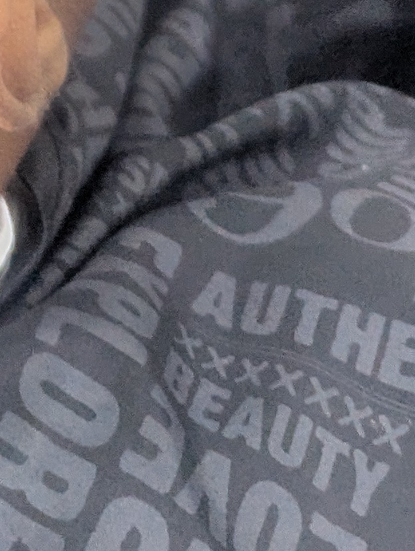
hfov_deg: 11.1
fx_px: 1897
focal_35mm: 119
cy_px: -769
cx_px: -462
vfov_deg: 12.8
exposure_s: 1/120
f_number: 1.85
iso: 348
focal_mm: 6.81
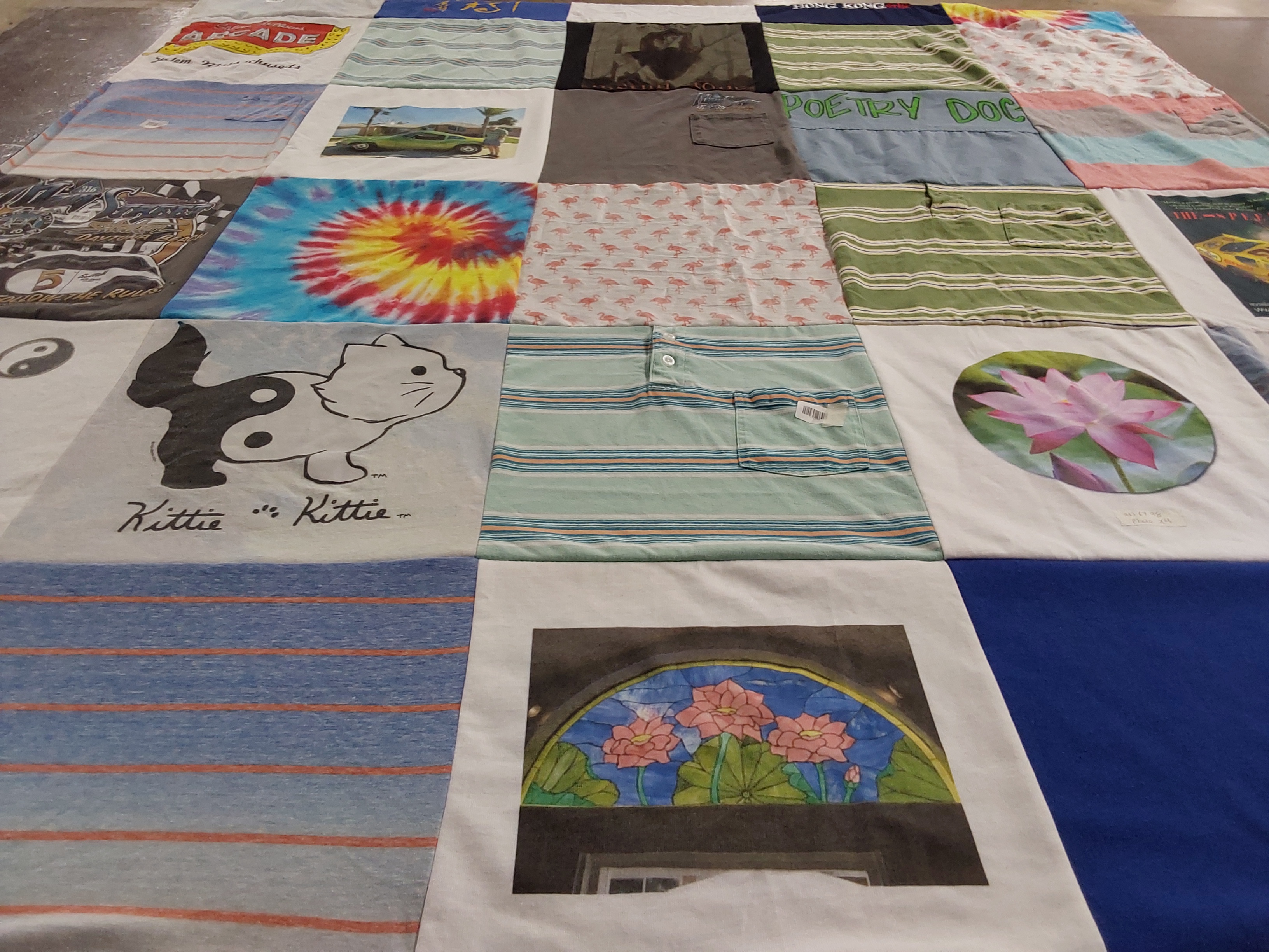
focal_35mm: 28
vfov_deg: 49.7
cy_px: 476
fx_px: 1026
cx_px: 634
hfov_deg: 63.4
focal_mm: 2.91
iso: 64
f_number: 1.9
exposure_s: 1/60
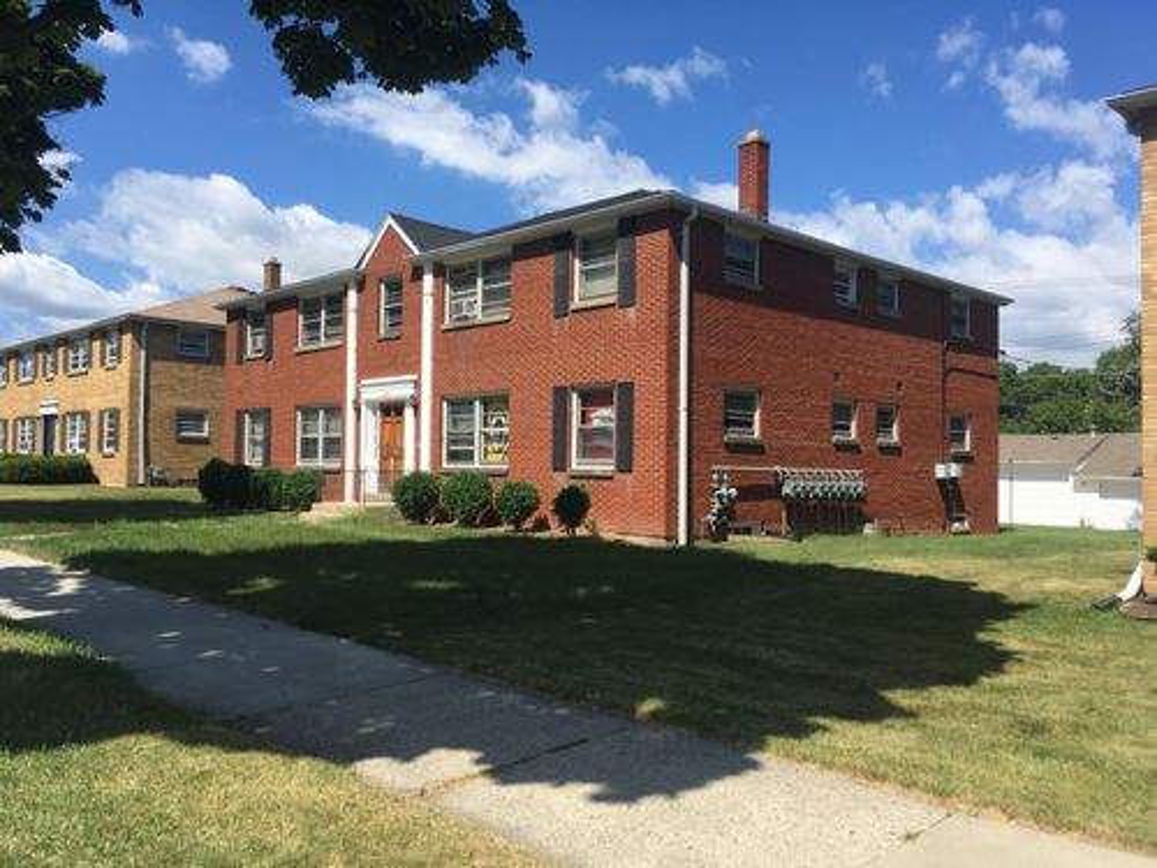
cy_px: 434
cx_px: 578
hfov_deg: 61.7
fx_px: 969
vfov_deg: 48.2
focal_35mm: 29
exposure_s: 1/1508
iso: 25
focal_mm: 4.15
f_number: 2.2
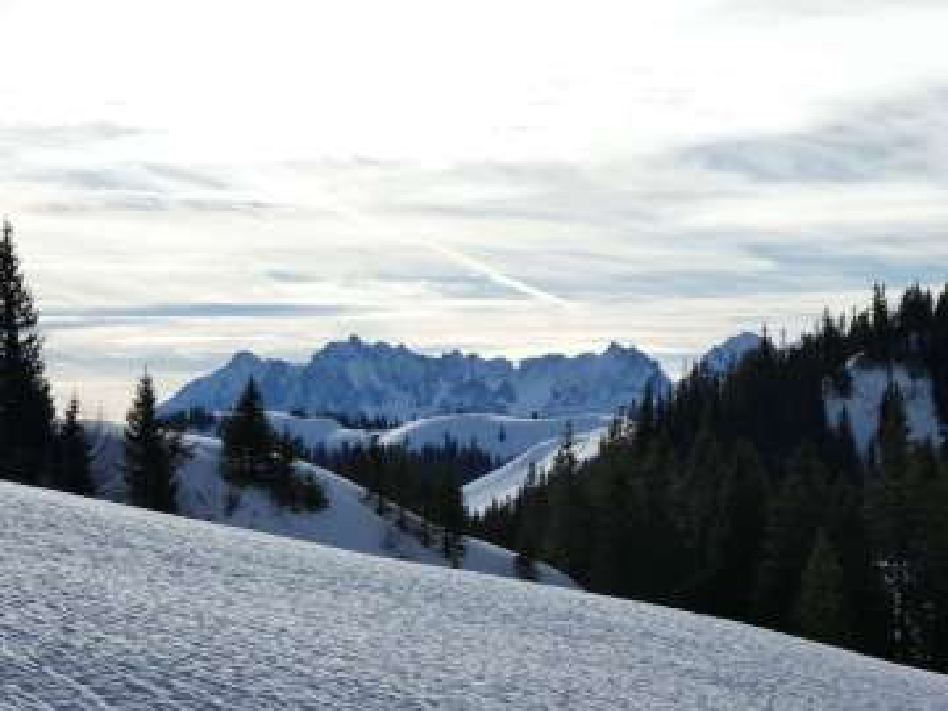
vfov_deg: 17.6
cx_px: 474
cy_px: 356
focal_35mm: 84
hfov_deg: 23.3
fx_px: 2300
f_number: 5
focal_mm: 15
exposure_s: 1/1000
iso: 80
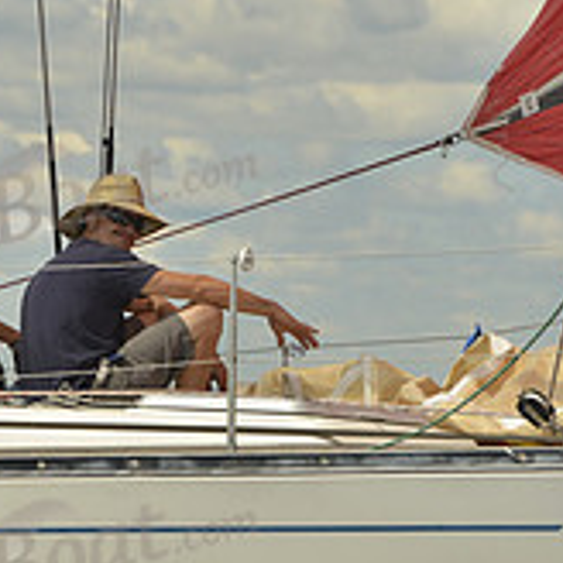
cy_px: 441
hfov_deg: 4.0
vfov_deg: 4.0
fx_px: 8041
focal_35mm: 437
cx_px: -402
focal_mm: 145
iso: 200
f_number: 8
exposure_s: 1/1000
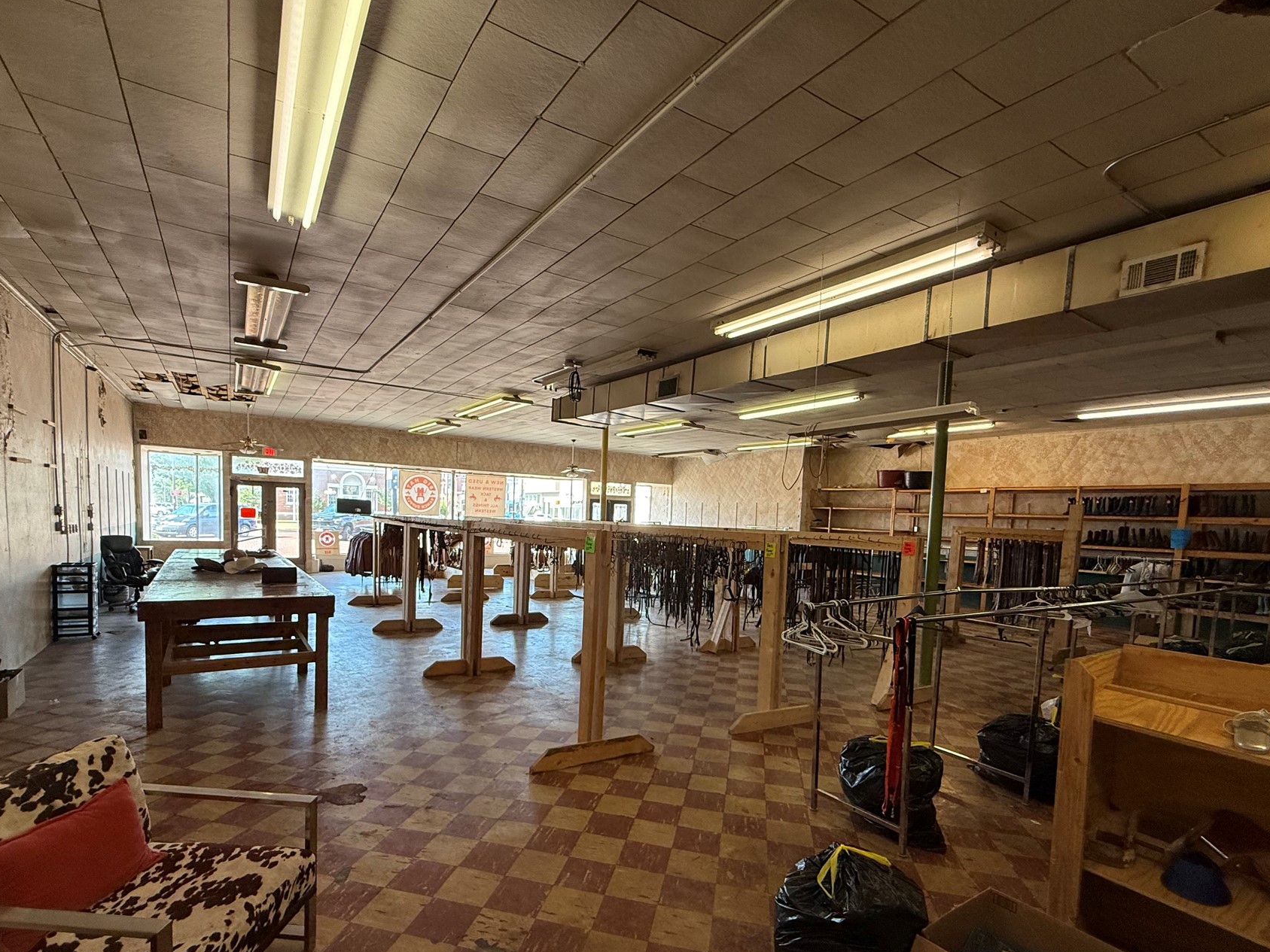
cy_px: 558
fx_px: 624
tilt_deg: -2.6
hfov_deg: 91.0
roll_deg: -1.5
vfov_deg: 74.1
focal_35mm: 17
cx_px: 609
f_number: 2.2
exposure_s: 1/120
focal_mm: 2.22
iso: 160
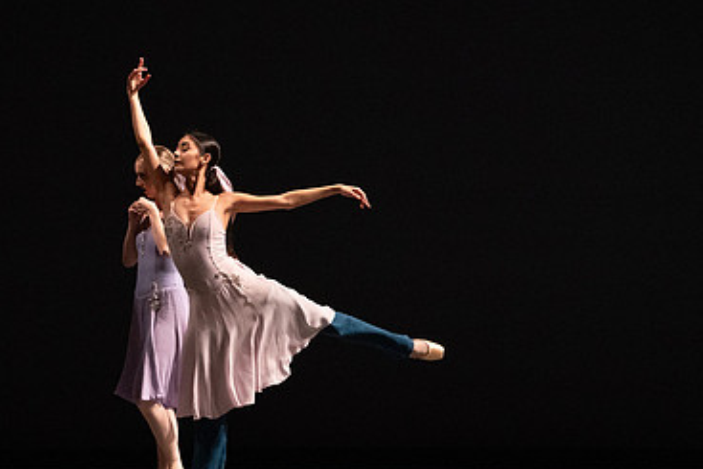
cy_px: 248
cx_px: 216
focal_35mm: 316
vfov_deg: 4.4
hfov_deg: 6.5
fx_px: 6173
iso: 12800
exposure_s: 1/400
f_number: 5
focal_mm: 200
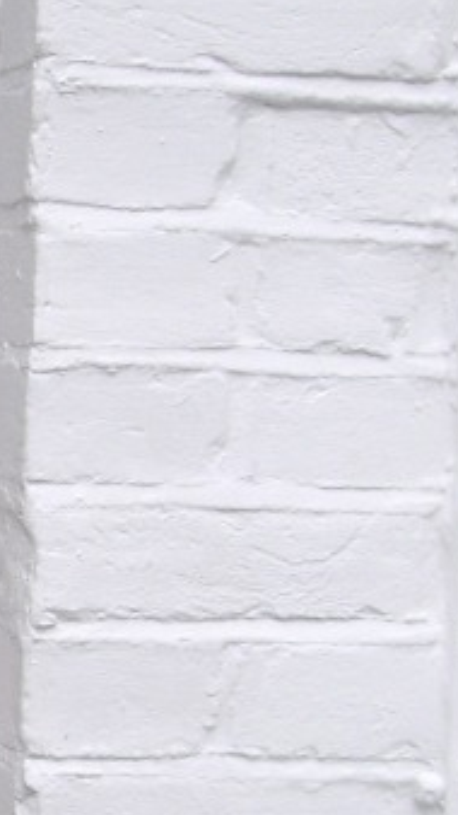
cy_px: 666
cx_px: -583
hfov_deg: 7.7
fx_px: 3175
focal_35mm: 147
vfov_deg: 14.5
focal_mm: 7.9
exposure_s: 1/50
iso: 64
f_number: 8
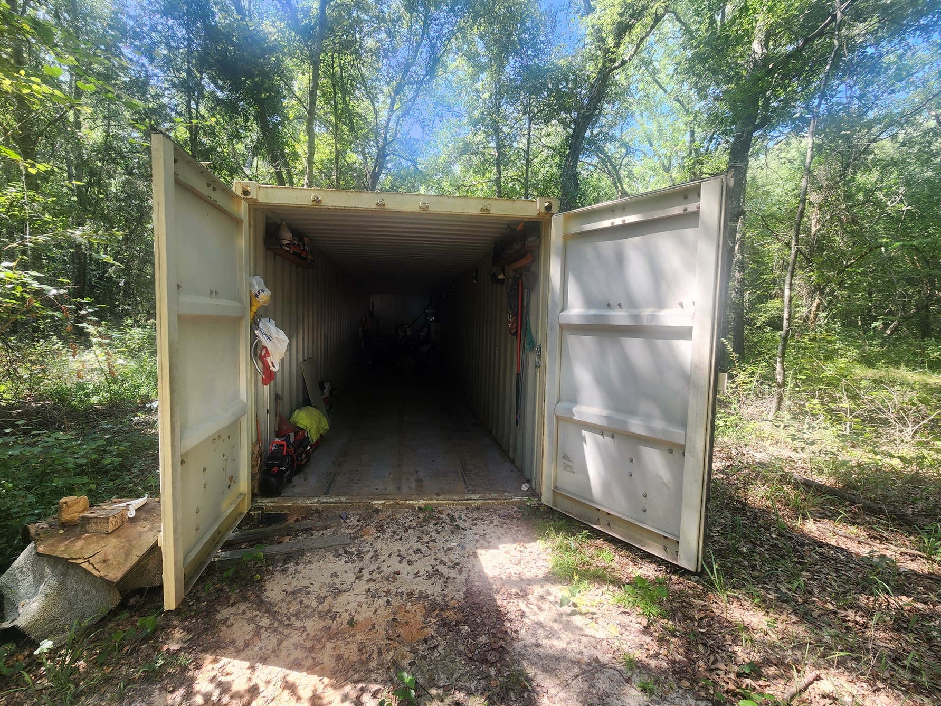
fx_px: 381
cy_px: 358
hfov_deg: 101.9
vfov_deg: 85.7
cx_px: 440
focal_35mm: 14
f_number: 2.2
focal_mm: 2.2
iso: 50
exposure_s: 1/120
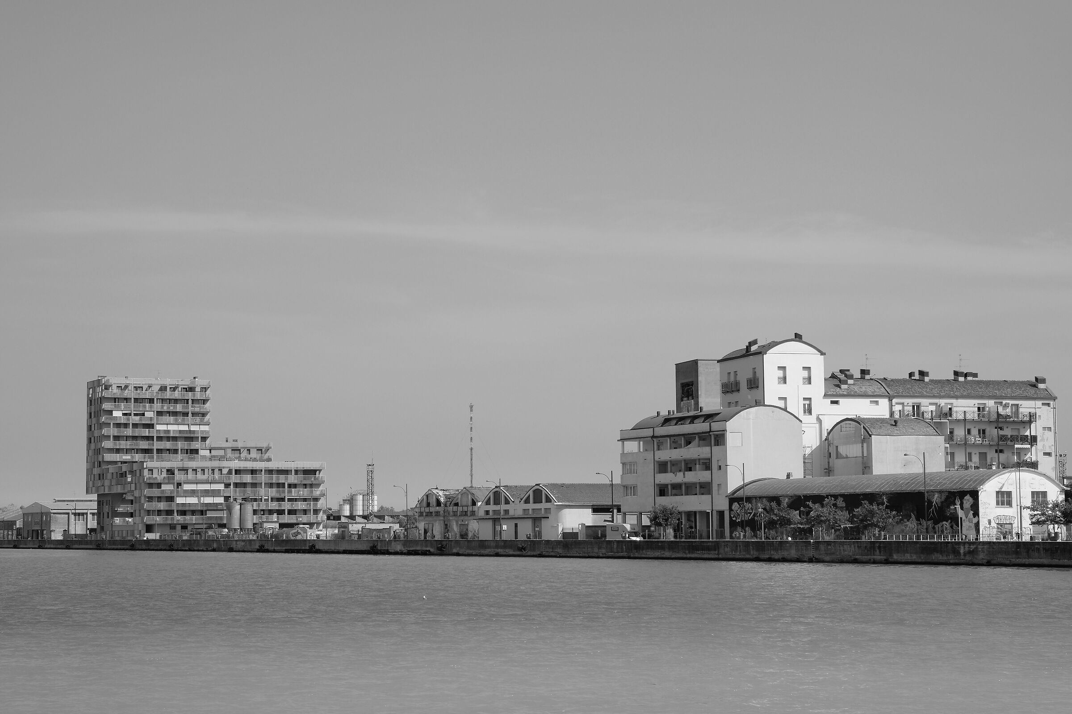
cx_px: 536
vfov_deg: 20.0
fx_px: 2025
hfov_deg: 29.7
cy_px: 357
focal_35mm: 68
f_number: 9
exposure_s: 1/1000
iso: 500
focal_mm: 45.5
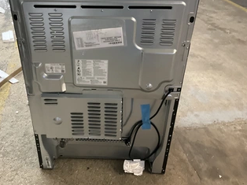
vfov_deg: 38.4
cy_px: 73
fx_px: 264
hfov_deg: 49.9
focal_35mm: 37
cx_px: 99
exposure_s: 1/40
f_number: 1.8
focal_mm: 3
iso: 320
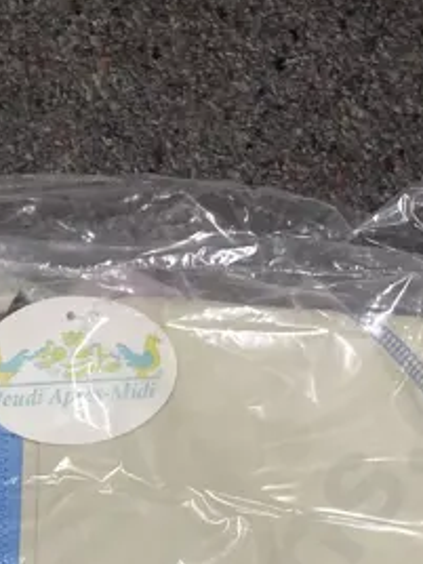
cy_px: 995
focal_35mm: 107
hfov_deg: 13.6
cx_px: -17
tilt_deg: -79.2
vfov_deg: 15.8
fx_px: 1743
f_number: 1.8
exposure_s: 1/50
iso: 64
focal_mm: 3.99
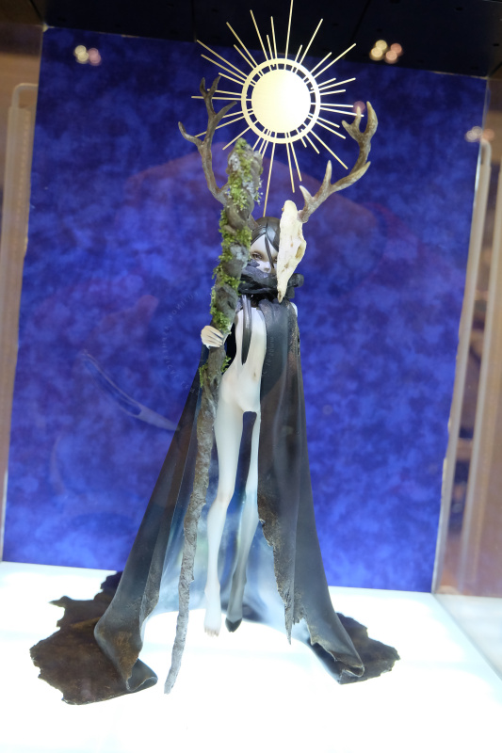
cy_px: 376
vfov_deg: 57.2
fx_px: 690
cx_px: 251
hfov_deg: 40.0
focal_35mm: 33
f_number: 4
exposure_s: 1/125
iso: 2000
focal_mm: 22.2
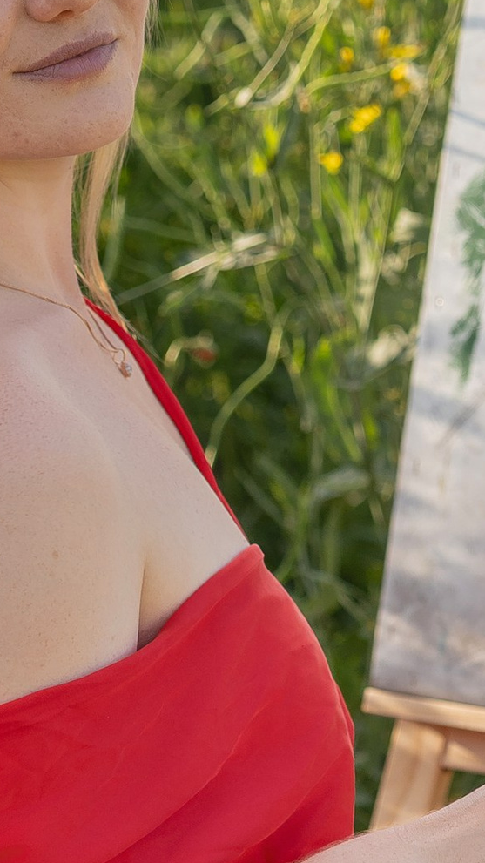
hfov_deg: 4.5
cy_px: 57
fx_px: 6131
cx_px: 335
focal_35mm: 268
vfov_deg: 8.0
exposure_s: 1/800
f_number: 3.2
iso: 125
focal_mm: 66
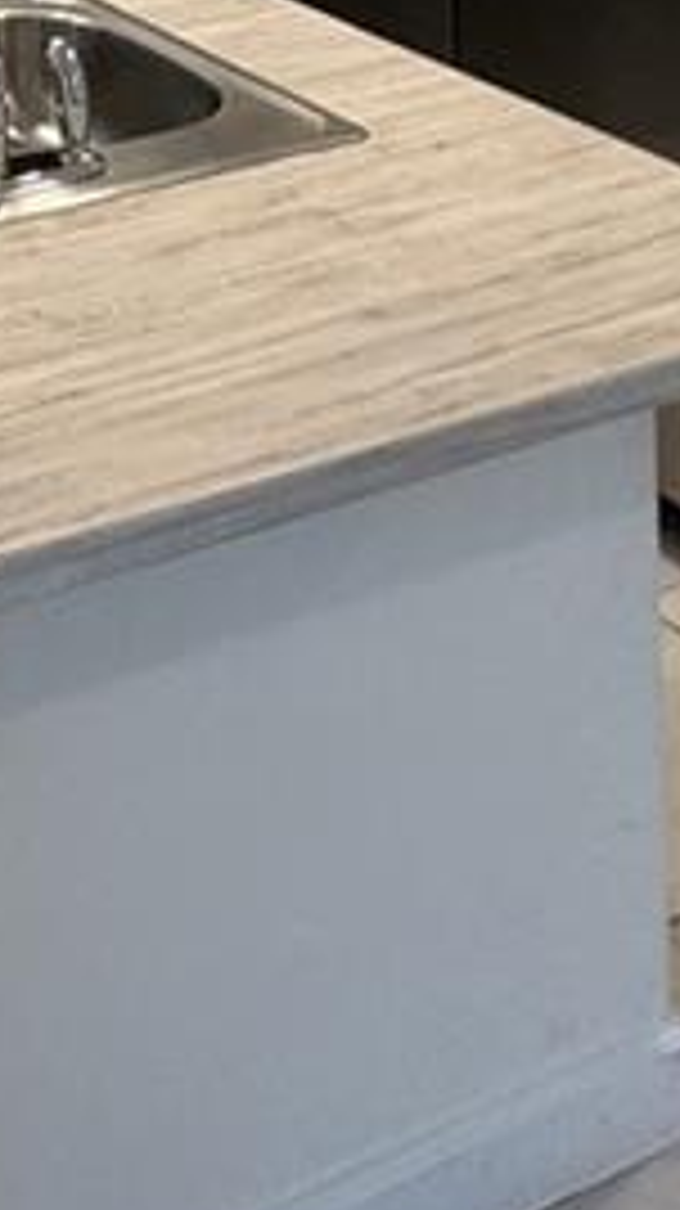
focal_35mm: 68
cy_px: -711
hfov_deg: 16.3
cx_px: -311
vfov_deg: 23.3
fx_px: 2183
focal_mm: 2.22
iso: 160
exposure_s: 1/60
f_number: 2.2
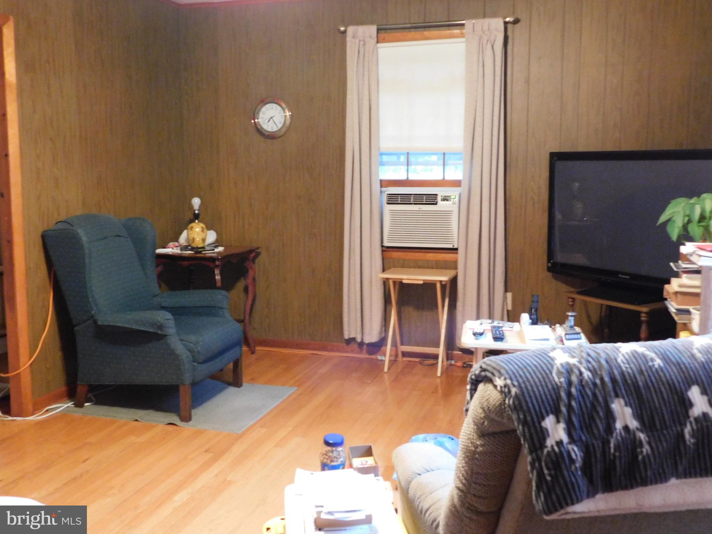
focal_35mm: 36
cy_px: 267
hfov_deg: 51.4
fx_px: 740
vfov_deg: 39.7
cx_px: 356
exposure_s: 1/4
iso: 800
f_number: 3.5
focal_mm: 6.3
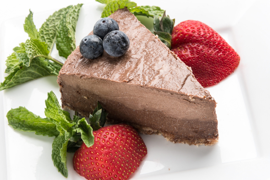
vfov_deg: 5.5
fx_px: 1875
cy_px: 90
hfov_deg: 8.2
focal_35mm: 250
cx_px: 135
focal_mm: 250
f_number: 25
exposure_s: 1/125
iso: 400
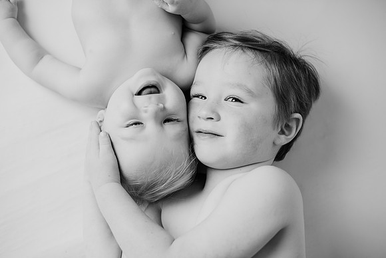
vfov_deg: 27.0
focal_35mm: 50
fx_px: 536
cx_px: 193
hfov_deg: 39.6
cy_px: 129
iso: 100
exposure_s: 1/160
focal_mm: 50
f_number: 2.8
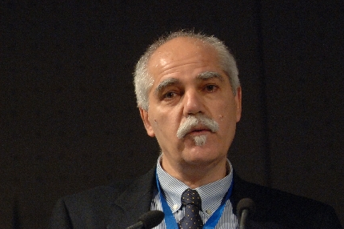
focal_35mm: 270
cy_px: 191
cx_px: 16
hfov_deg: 7.6
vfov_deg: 5.1
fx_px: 2578
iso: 800
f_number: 2.8
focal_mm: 86
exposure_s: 1/80
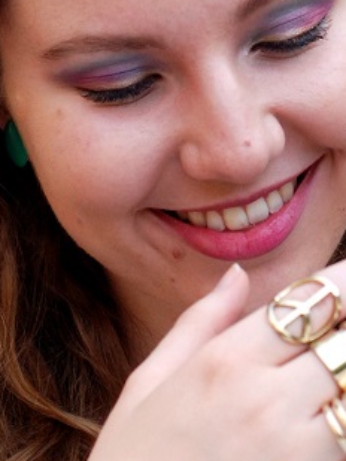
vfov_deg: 8.5
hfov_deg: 6.4
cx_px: 242
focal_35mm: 232
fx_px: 3090
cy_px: 148
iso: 500
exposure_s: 1/1000
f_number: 4.5
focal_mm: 50
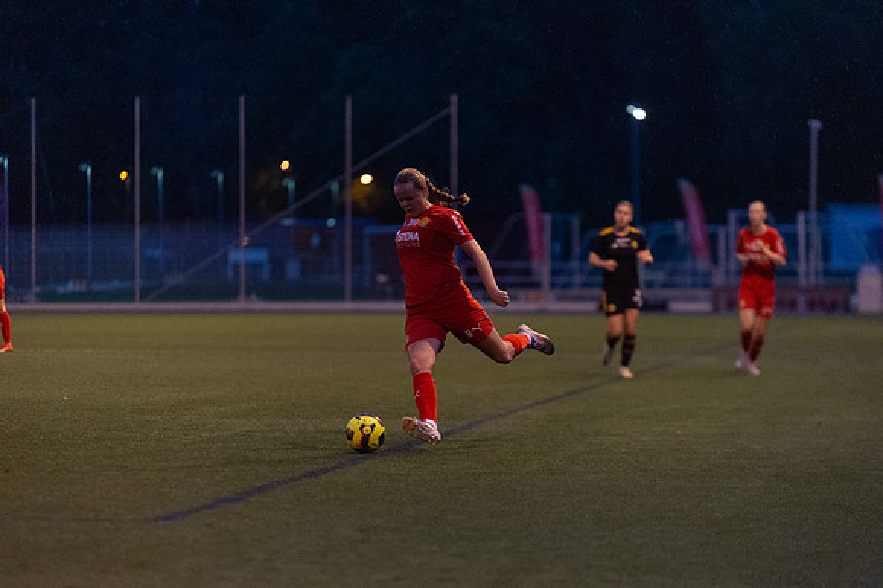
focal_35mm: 204
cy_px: 294
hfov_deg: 10.1
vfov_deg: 6.7
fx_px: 4996
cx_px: 442
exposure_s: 1/640
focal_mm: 200
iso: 8000
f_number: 2.8
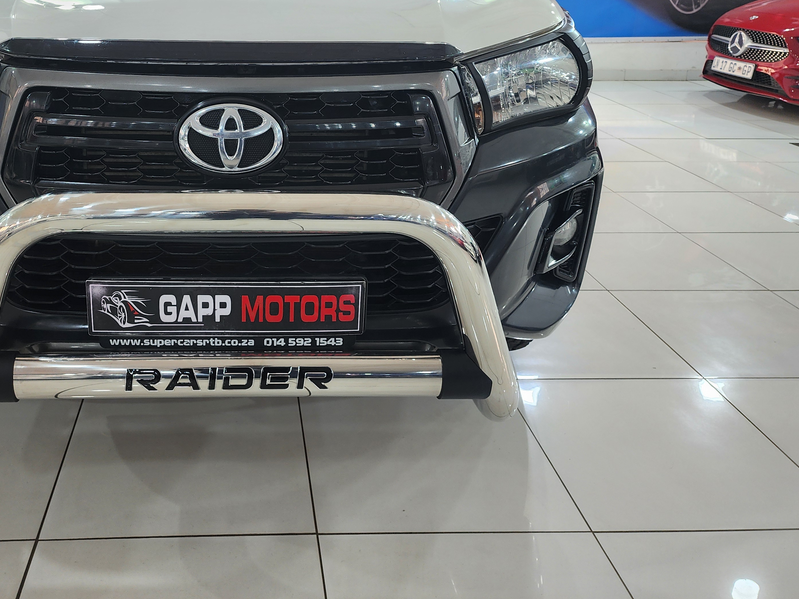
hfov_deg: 54.2
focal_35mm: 33
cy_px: 170
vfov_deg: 42.0
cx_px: 261
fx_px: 762
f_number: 1.8
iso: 80
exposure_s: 1/100
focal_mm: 6.4
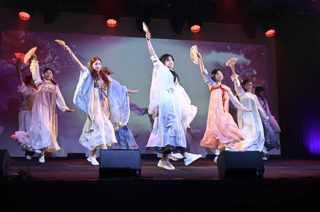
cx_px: 160
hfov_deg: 55.1
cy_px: 106
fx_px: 306
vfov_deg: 38.3
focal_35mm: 34
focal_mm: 34.5
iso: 2200
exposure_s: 1/125
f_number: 4
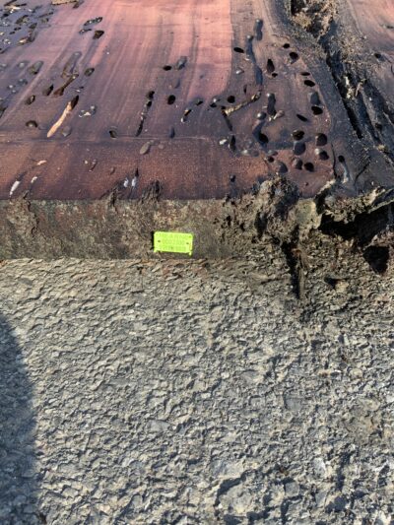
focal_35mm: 29
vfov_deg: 61.6
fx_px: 440
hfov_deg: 48.2
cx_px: 197
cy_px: 262
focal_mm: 3
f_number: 1.8
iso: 16
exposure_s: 1/428
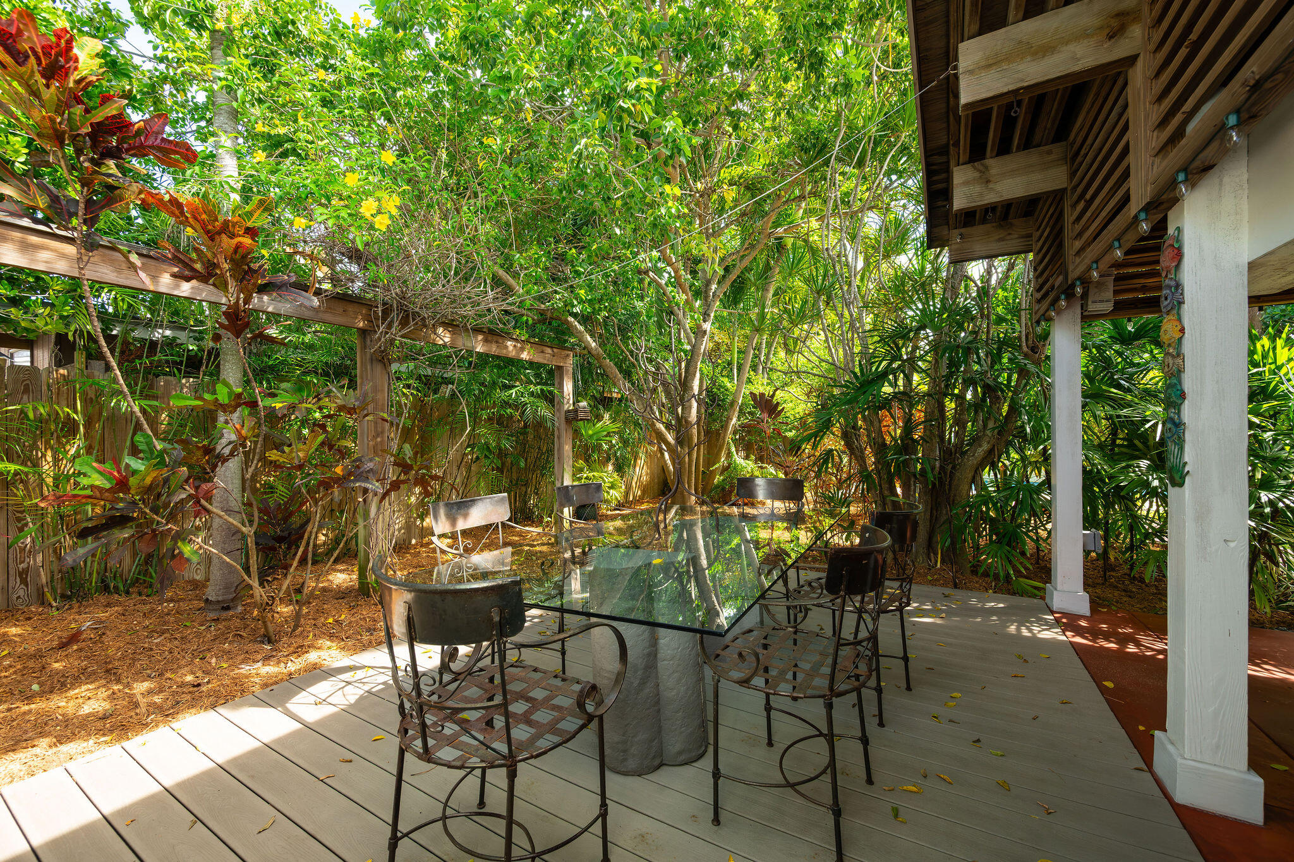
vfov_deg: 81.0
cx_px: 647
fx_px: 505
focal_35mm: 14
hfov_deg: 104.1
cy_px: 431
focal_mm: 14
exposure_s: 1/160
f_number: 8
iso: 800
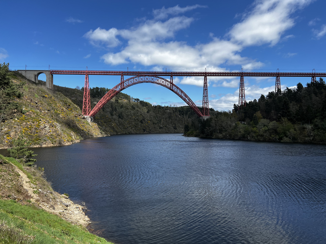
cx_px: 163
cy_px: 122
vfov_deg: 53.1
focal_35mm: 26
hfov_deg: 67.3
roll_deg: +0.4
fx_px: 245
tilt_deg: +2.1
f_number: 1.5
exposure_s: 1/3571
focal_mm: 5.7
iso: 50
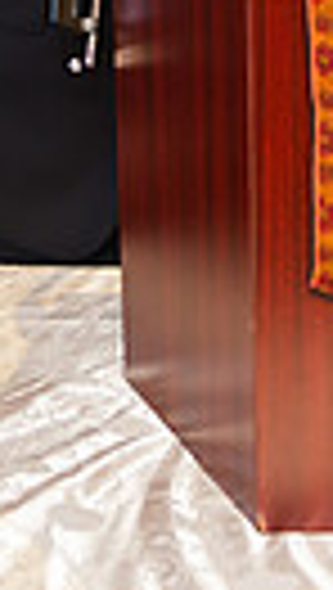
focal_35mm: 160
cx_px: 348
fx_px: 2504
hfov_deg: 7.6
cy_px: -307
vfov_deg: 12.7
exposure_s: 1/200
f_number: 4
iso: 1250
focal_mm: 32
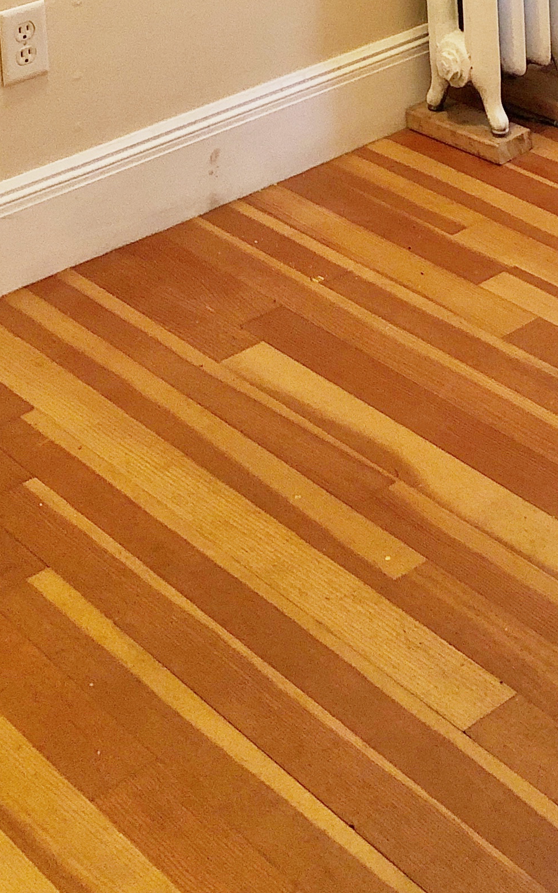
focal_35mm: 76
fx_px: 1850
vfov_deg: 24.3
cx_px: 642
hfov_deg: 16.5
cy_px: -220
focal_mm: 3.99
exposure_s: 1/15
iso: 64
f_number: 1.8
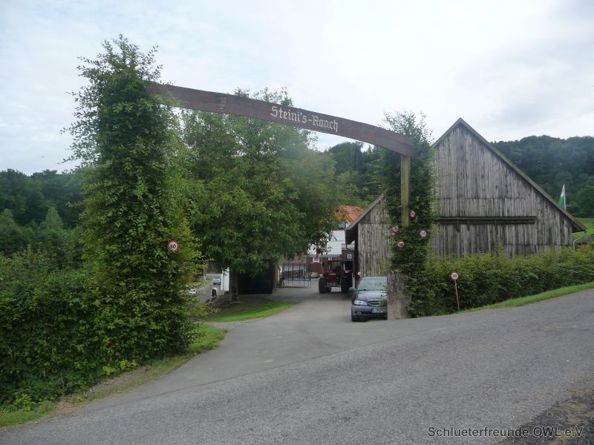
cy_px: 222
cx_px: 297
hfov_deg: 61.7
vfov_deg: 48.2
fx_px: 498
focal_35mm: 29
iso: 160
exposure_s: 1/640
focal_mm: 4.7
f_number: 3.3
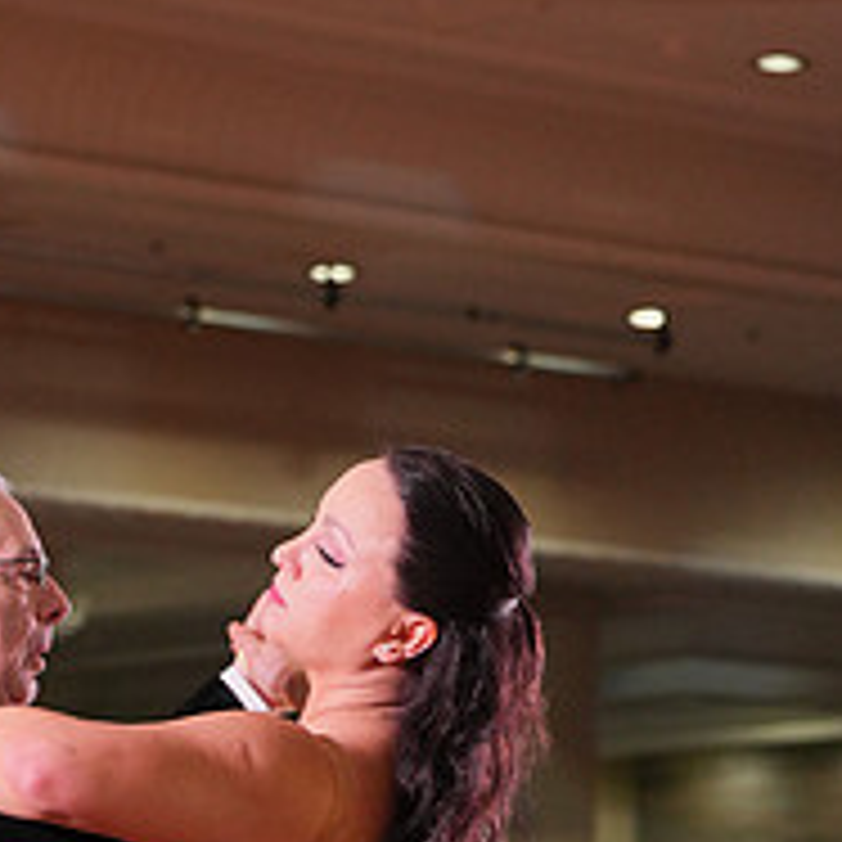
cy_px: 1256
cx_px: 83
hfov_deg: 9.4
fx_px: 5091
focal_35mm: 185
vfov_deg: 9.2
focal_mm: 70
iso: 2000
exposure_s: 1/500
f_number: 4
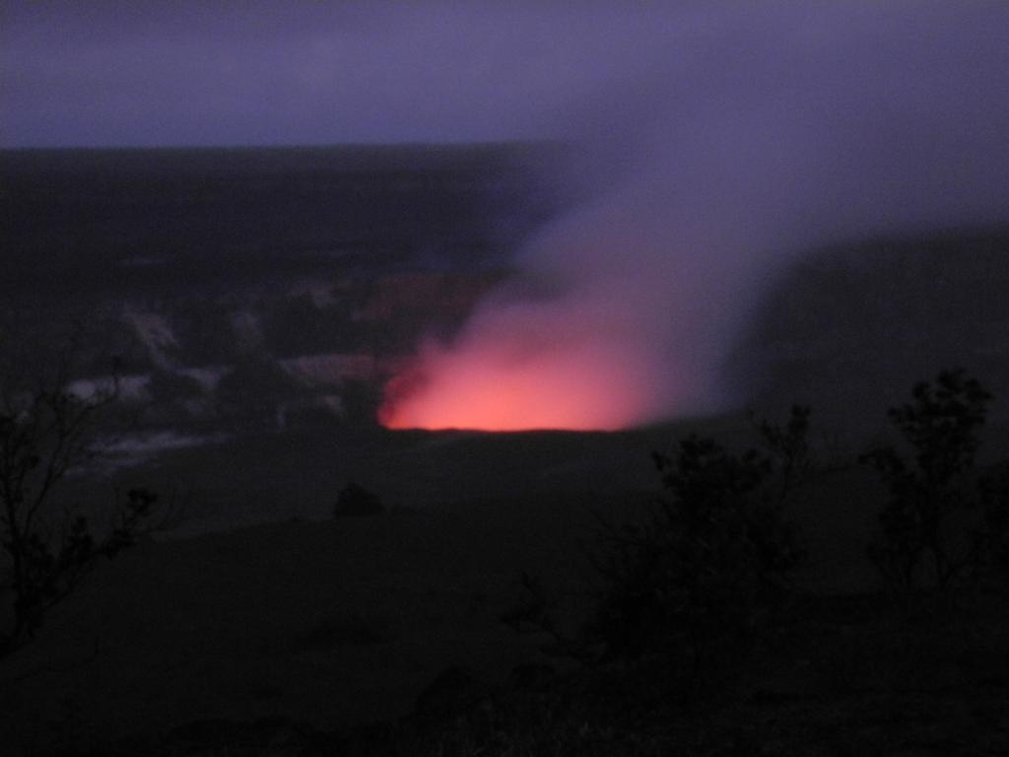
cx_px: 504
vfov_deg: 14.1
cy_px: 378
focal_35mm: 105
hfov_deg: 18.7
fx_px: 3061
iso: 800
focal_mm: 22.5
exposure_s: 8
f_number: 4.5
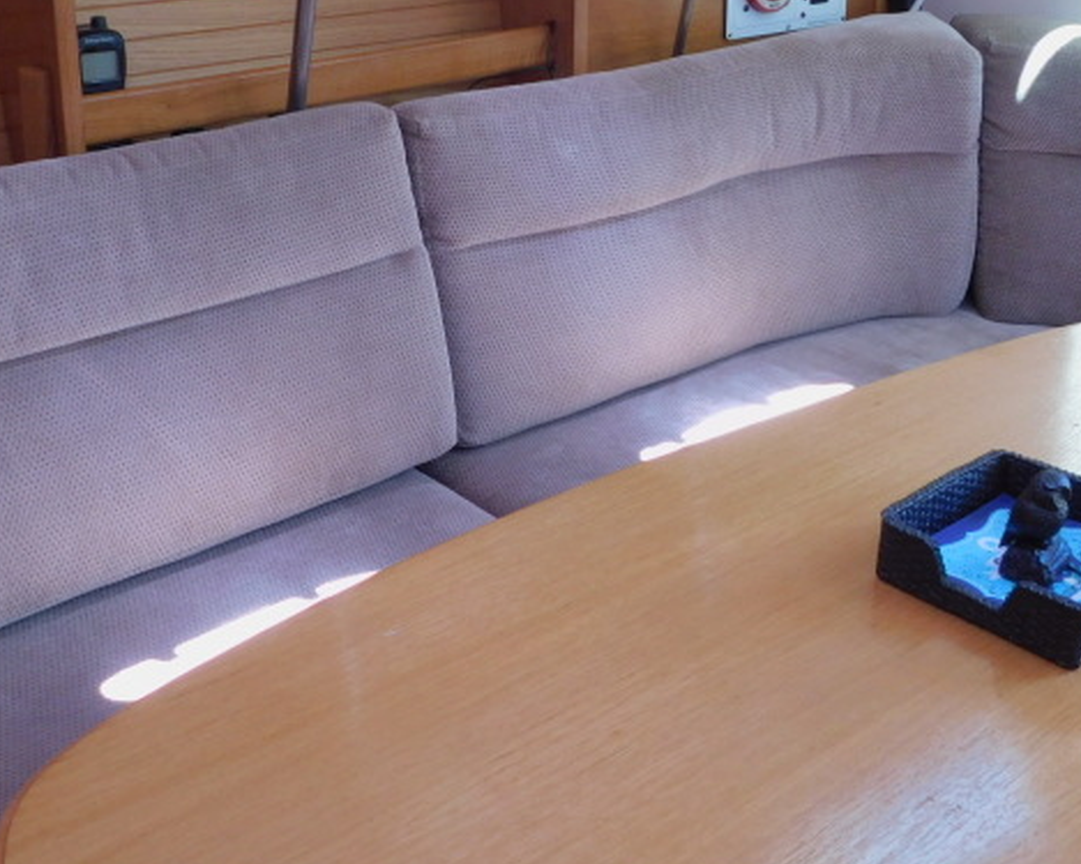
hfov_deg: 37.3
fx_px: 1599
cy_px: 240
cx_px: 484
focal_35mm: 50
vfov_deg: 29.9
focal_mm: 5.3
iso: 200
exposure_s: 1/30
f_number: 3.2
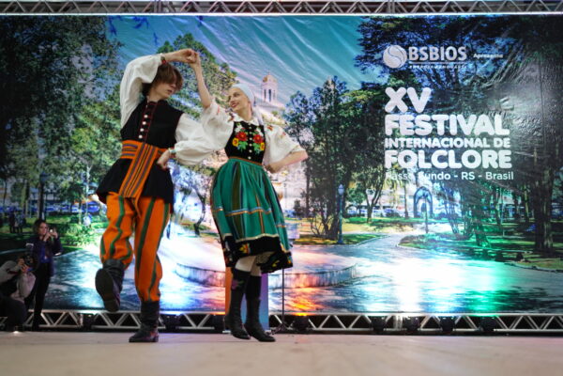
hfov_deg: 39.6
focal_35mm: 50
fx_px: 782
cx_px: 282
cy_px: 188
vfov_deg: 27.0
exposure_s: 1/200
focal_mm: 50
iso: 1600
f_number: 1.8
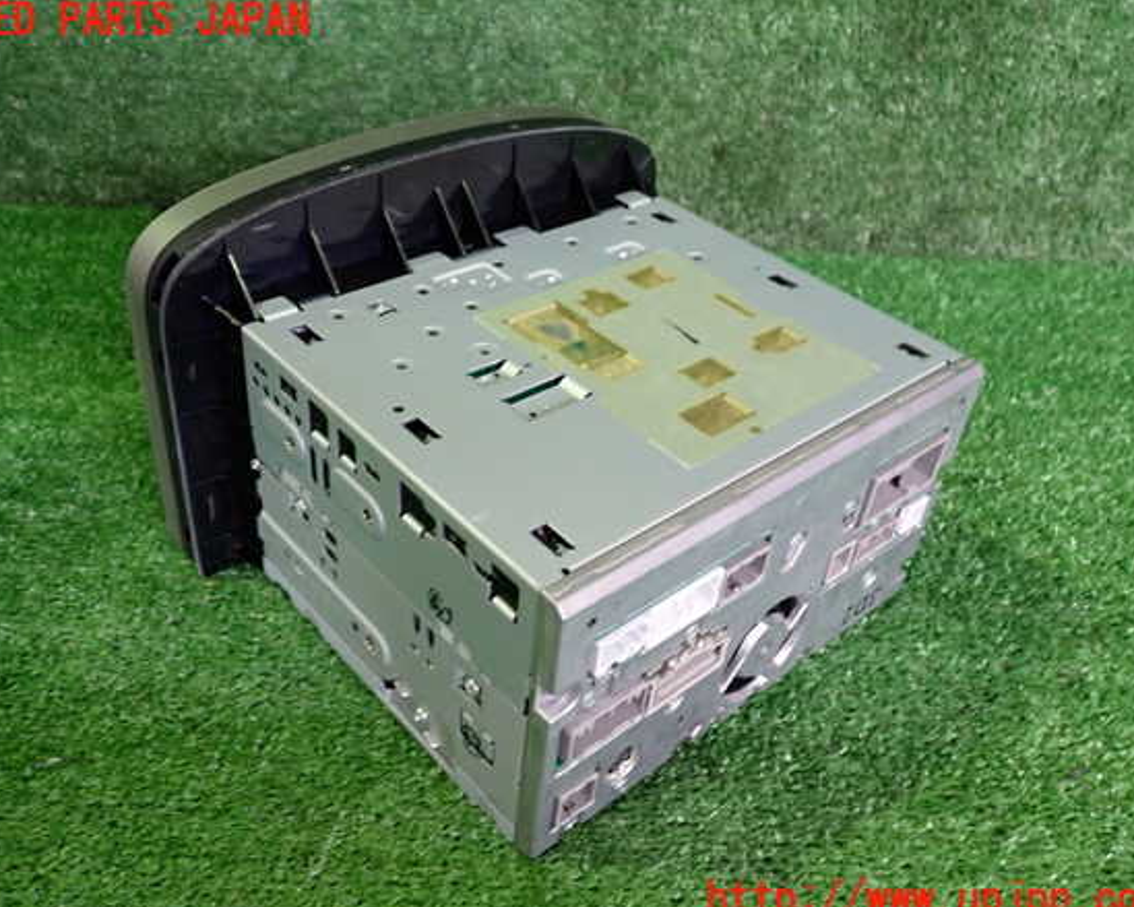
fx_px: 1074
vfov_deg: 45.8
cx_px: 554
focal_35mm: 32
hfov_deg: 55.7
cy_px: 461
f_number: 2.3
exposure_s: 1/30
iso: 400
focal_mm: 5.4
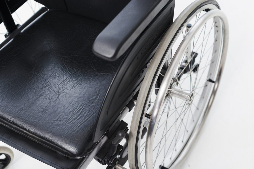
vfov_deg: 26.5
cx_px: 125
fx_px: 360
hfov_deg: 38.9
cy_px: 85
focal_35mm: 51
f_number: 4
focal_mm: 50
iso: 250
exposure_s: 1/200
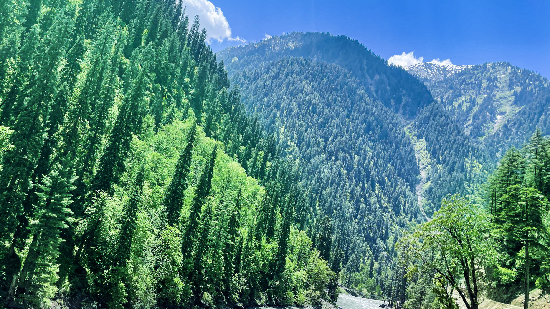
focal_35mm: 30
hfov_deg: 64.3
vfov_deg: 38.9
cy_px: 136
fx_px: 438
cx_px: 260
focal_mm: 4.2
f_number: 1.6
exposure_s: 1/2257
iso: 32
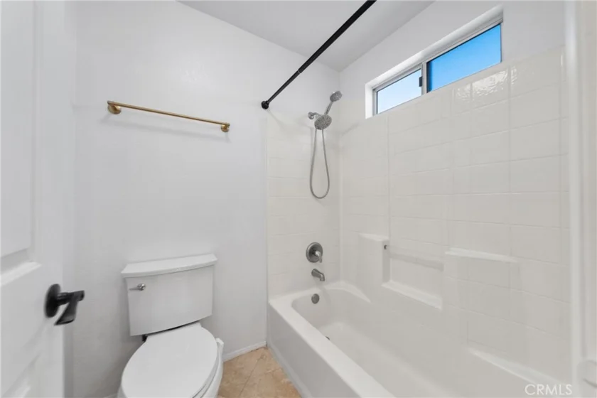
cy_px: 199
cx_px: 298
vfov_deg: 90.0
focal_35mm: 12
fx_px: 199
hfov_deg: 112.6
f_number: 4.5
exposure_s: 1/40
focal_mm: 12
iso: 1000
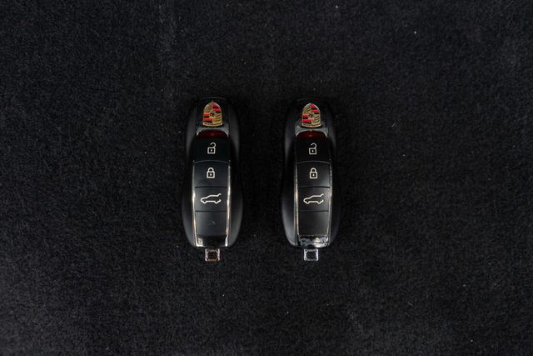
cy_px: 178
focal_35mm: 28
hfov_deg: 65.5
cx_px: 266
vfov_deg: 46.4
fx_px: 415
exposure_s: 1/50
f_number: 3.2
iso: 1000
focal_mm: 28
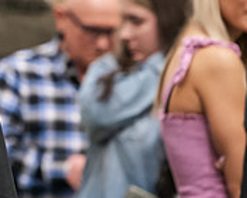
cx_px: -60
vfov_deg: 2.9
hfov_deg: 3.7
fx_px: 3855
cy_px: 2
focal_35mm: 527
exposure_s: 1/200
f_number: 3.2
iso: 2500
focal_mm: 170
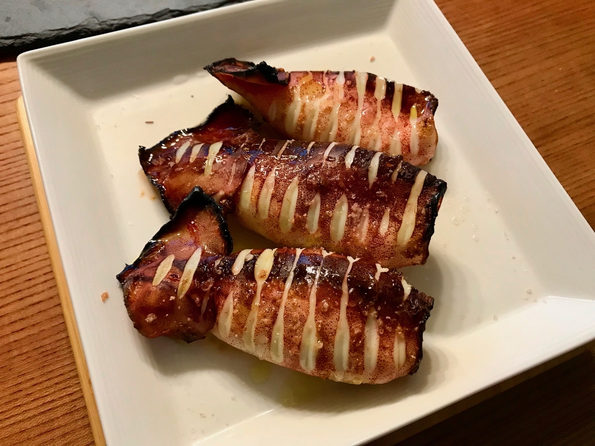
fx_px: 481
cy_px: 223
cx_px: 298
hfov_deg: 63.4
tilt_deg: -64.9
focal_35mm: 28
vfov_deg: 49.7
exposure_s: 1/15
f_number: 1.8
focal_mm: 3.99
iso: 80
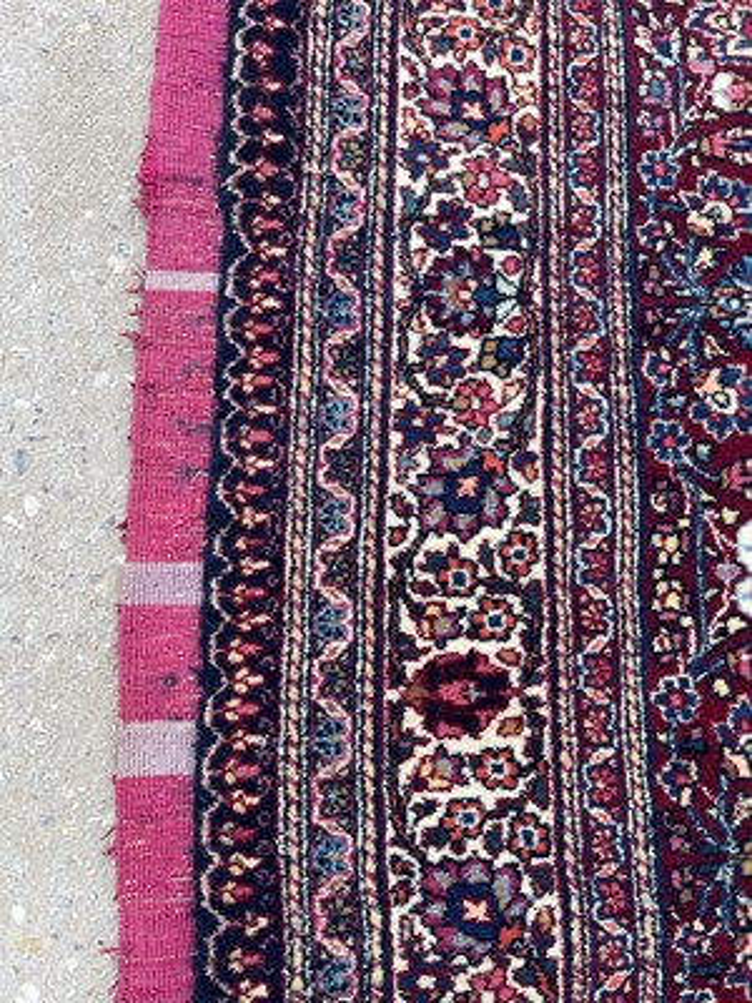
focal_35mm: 25
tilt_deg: -81.8
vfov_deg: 69.4
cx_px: 376
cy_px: 502
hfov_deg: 54.9
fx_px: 724
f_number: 1.6
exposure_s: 1/121
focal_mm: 5.1
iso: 64
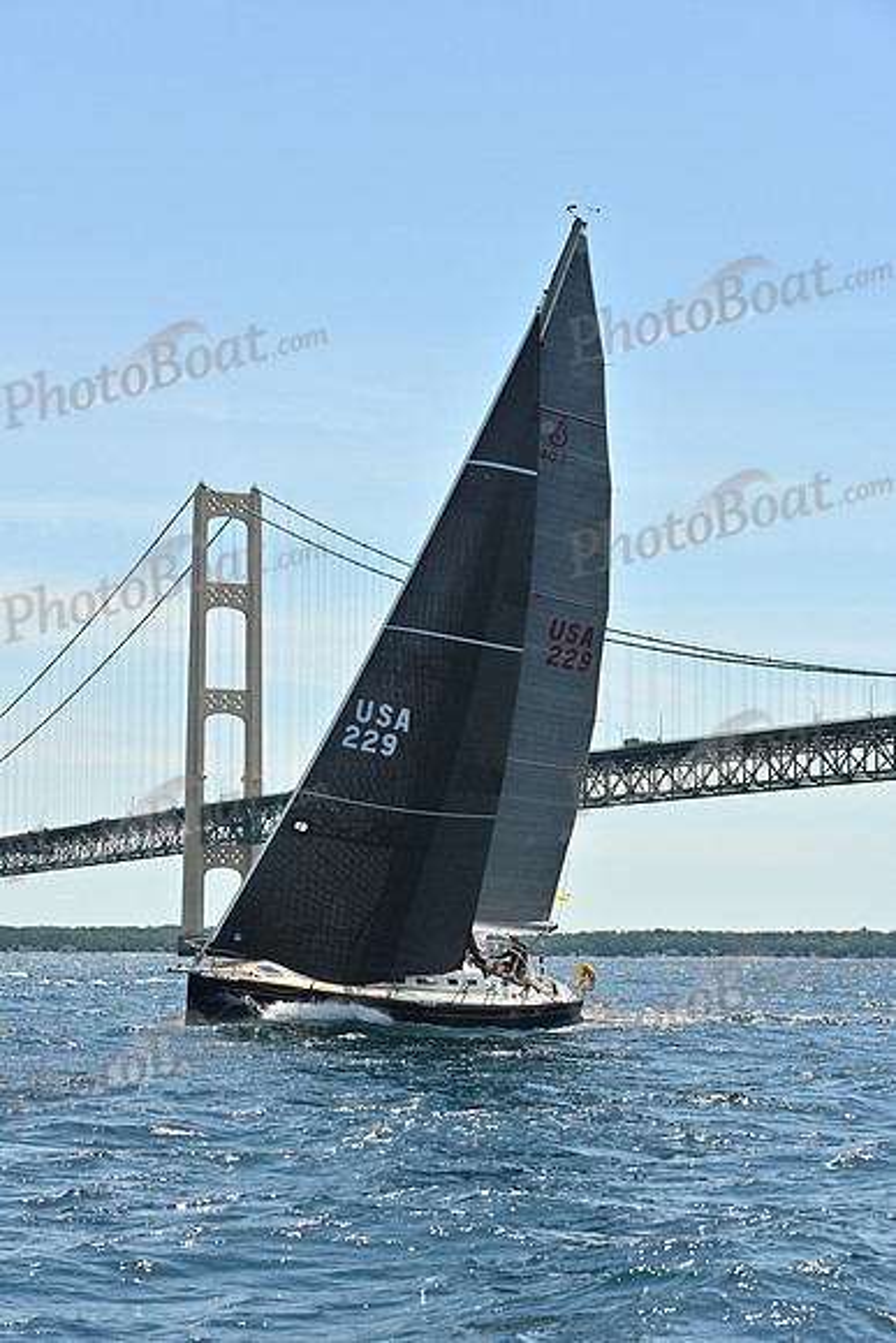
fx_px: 3171
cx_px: 448
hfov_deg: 16.1
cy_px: 672
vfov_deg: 23.9
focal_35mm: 85
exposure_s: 1/1250
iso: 320
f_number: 8
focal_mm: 85
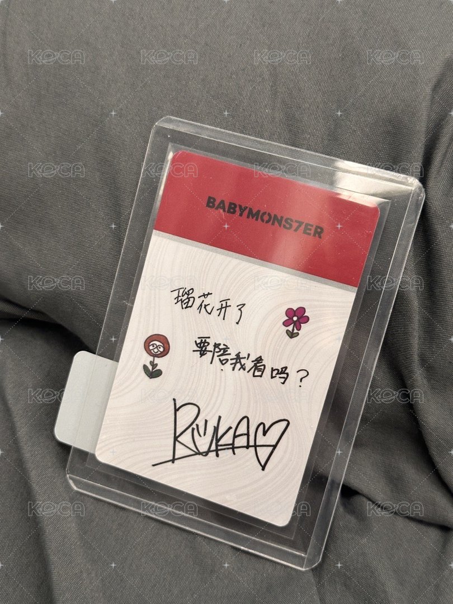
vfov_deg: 39.7
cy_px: 302
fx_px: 838
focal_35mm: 48
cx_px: 226
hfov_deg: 30.3
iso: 320
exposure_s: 1/40
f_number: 1.78
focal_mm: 6.86
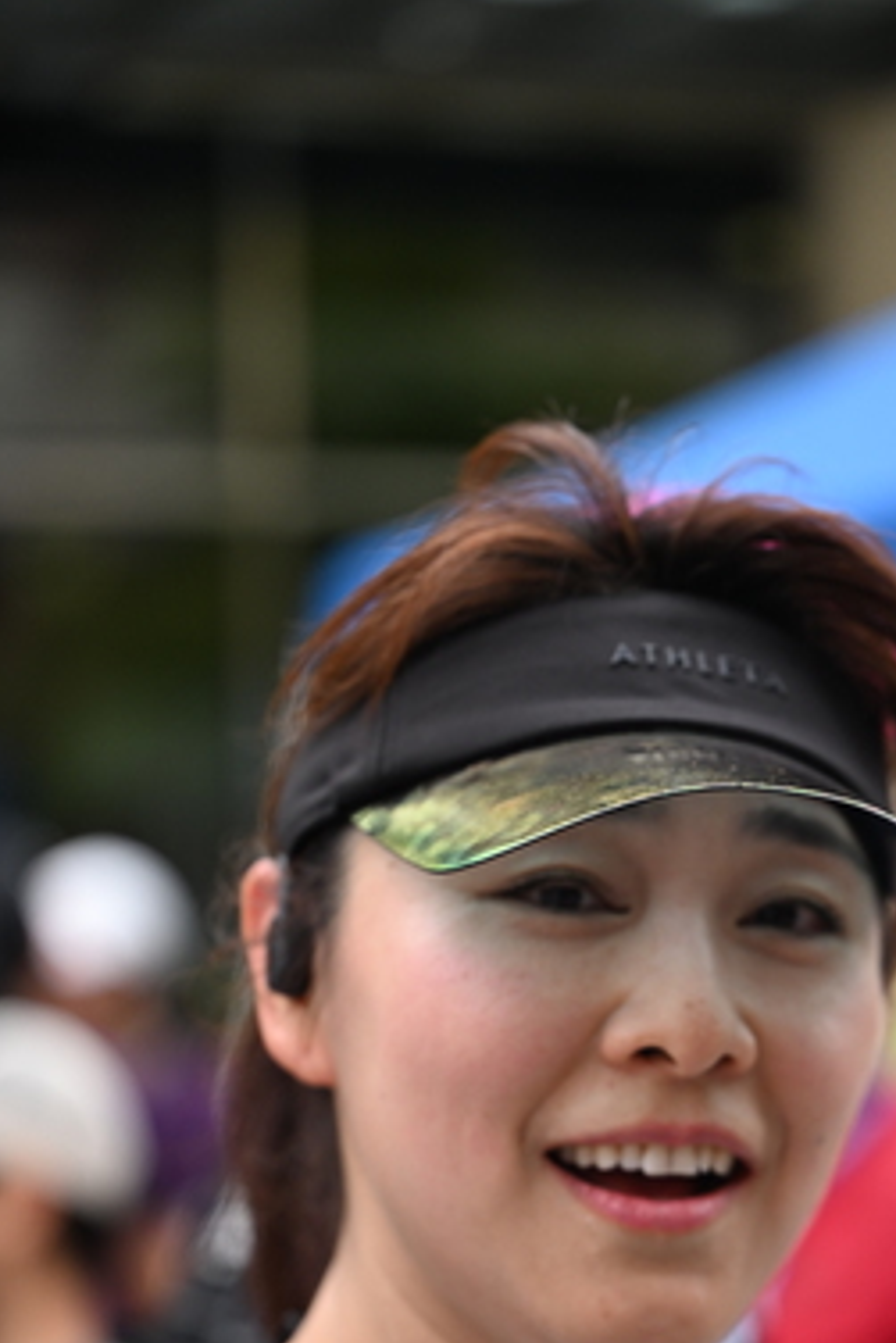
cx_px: 605
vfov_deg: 17.4
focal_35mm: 117
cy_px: 972
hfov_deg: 11.7
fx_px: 4364
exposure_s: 1/2000
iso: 640
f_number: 2.8
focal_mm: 80
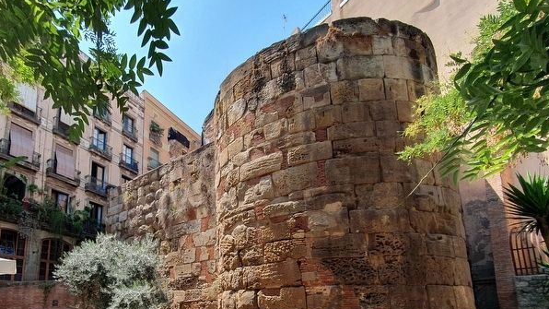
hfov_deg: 87.0
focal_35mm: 19
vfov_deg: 54.0
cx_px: 192
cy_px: 252
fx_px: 277
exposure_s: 1/509
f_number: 2.2
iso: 50
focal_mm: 1.8
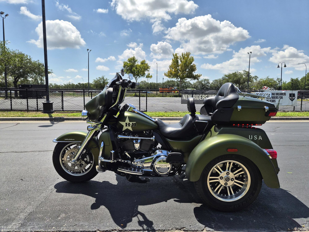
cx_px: 154
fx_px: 205
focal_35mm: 23
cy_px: 116
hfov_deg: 73.9
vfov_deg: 58.9
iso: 80
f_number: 1.8
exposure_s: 1/6304
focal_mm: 5.4
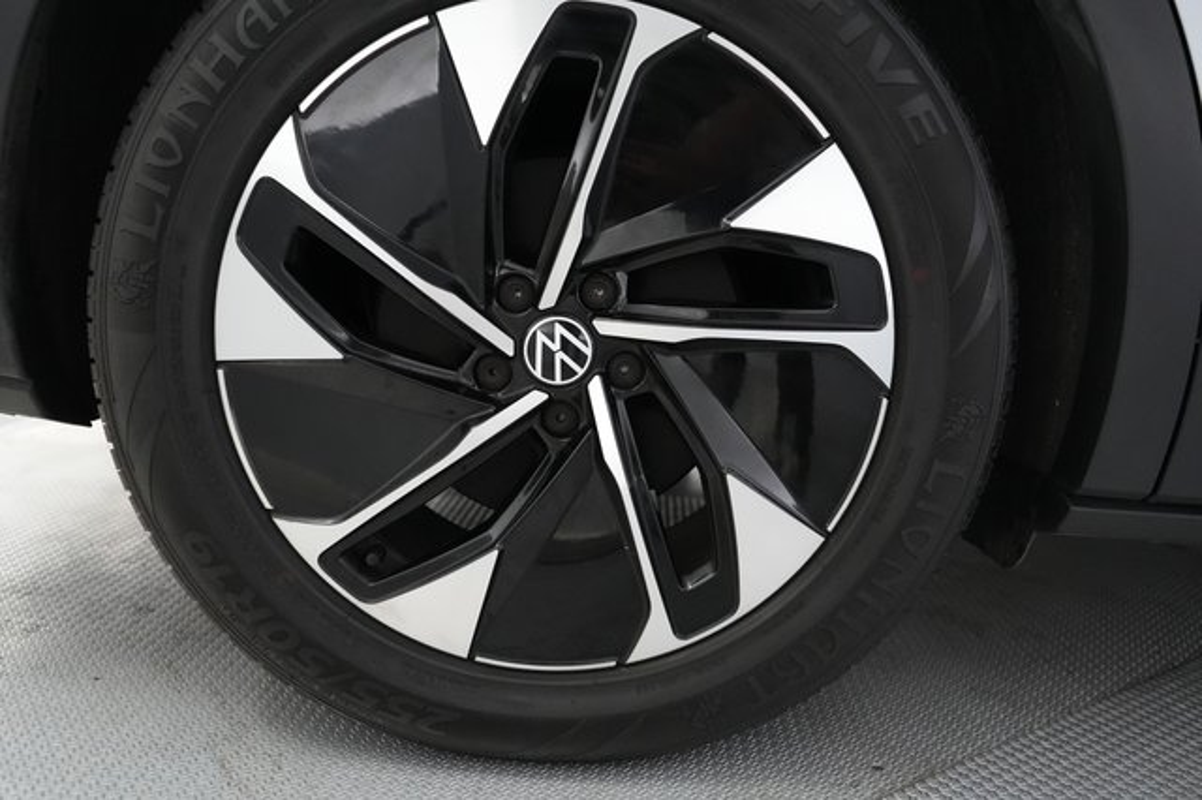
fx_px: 801
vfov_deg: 53.1
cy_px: 400
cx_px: 601
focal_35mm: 24
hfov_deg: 73.8
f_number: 2.8
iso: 6400
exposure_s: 1/320
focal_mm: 24
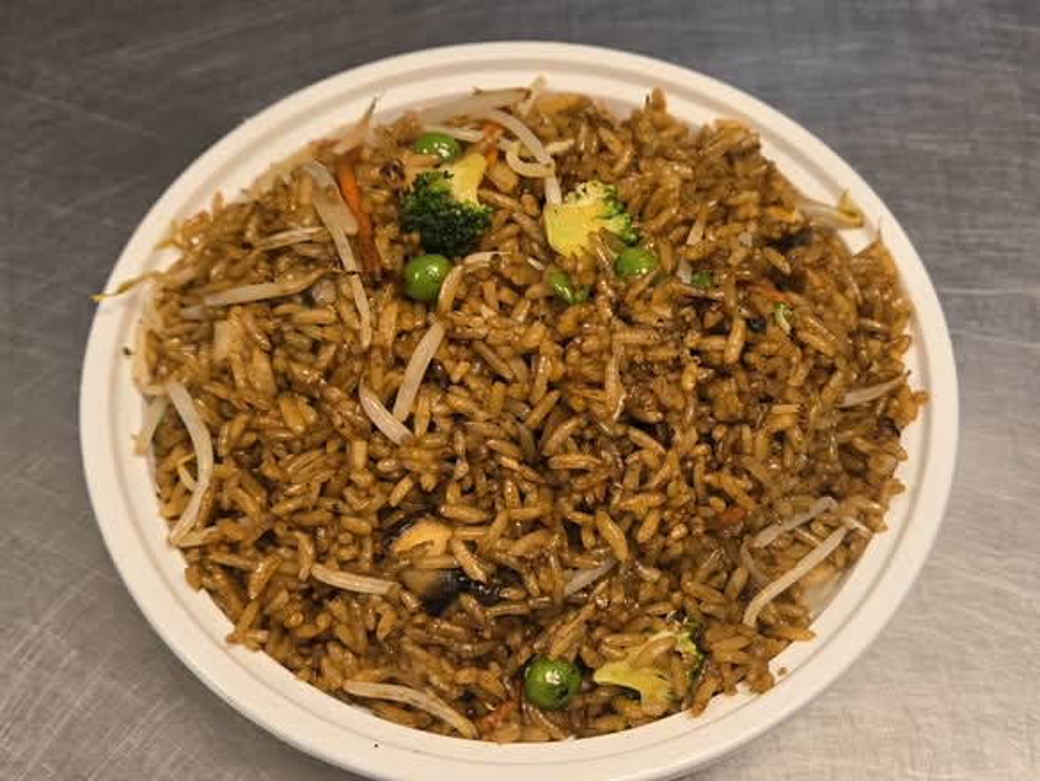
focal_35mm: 23
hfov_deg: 73.9
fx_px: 691
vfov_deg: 58.9
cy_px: 390
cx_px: 520
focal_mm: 5.4
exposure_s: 1/120
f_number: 1.8
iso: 160
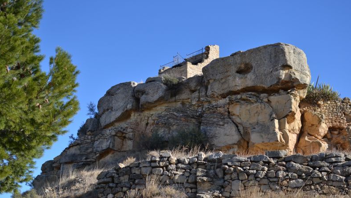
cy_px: 110
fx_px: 517
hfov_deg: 37.5
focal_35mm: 56
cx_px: 175
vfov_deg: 21.6
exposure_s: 1/1600
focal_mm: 35
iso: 100
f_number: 3.2
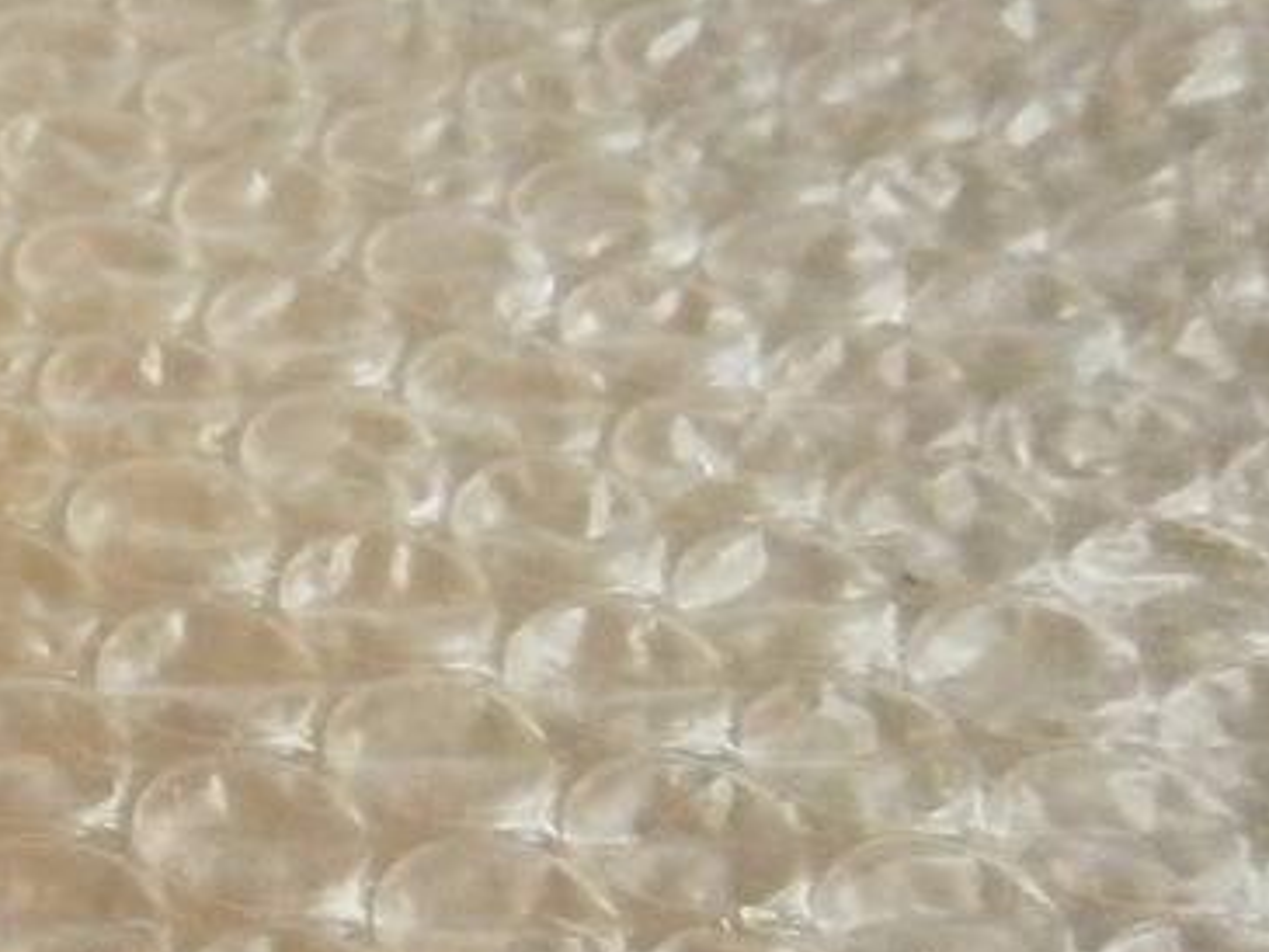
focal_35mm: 73
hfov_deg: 23.3
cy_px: 858
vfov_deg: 19.8
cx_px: -424
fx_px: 2677
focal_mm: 4.7
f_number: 2.8
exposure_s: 1/15
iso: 1600
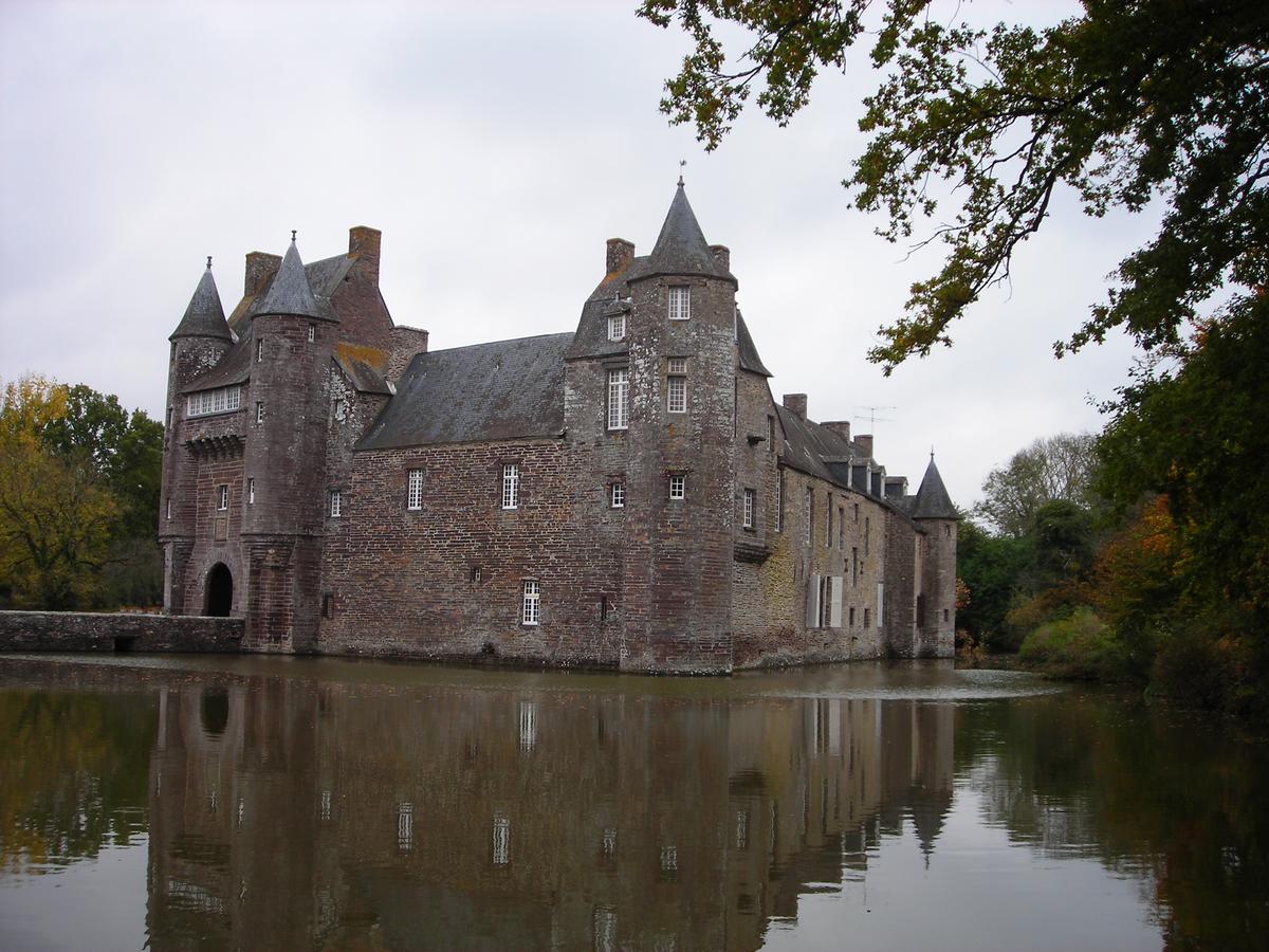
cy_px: 476
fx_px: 1393
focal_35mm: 38
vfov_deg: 37.7
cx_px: 634
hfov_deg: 49.0
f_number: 3.2
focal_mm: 6.3
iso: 50
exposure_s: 1/107
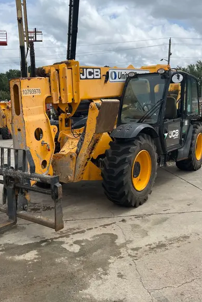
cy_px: 153
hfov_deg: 38.6
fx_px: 286
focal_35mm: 34
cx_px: 74
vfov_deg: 55.8
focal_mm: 5.1
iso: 50
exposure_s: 1/4651
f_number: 1.6
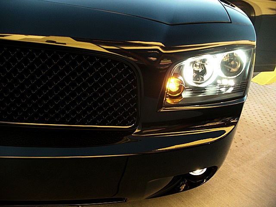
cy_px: 104
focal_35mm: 36
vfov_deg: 39.7
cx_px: 138
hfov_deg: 51.4
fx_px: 287
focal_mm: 6.3
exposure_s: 1/80
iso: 200
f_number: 2.8
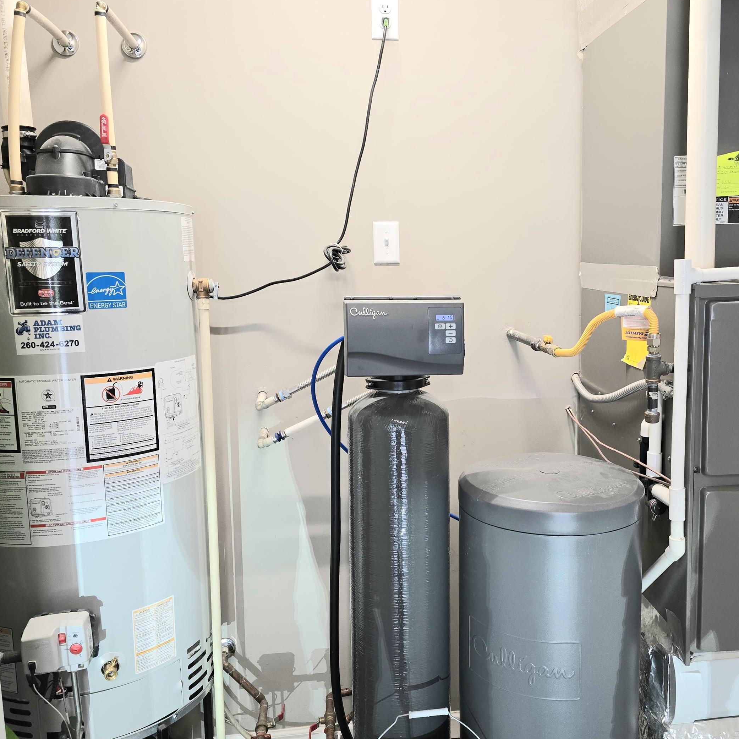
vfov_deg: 54.0
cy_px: 370
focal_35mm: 30
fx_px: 725
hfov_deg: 53.6
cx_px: 445
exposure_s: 1/120
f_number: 1.7
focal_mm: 6.3
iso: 320
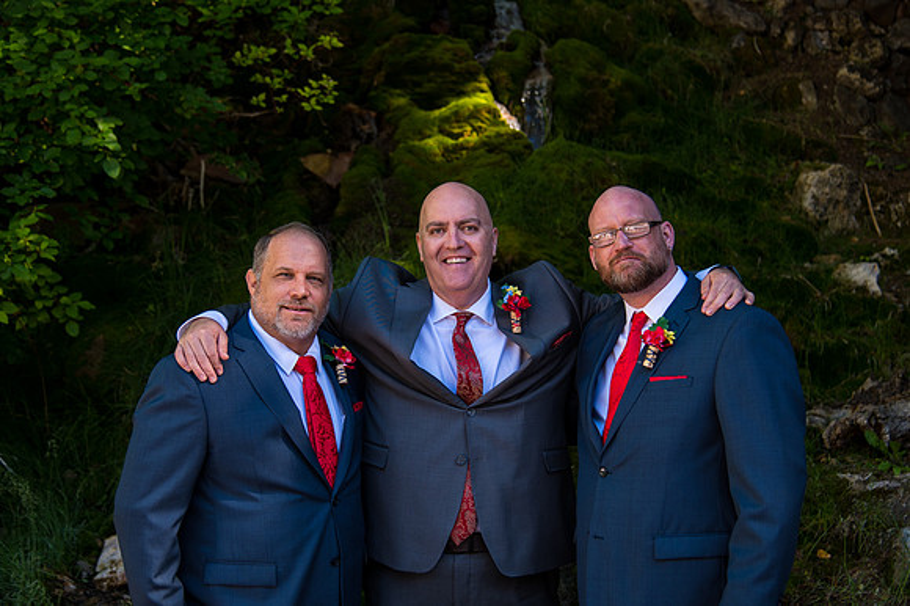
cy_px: 324
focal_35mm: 55
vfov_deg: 24.4
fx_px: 1398
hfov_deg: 36.1
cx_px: 455
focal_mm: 50
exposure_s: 1/250
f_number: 4
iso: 320
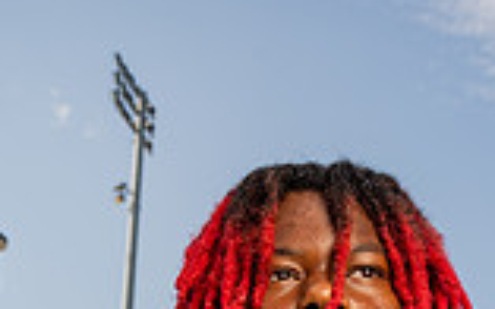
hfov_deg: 25.1
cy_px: 650
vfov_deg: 13.3
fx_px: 1106
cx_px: 322
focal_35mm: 82
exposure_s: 1/250
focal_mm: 28
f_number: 7.1
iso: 100
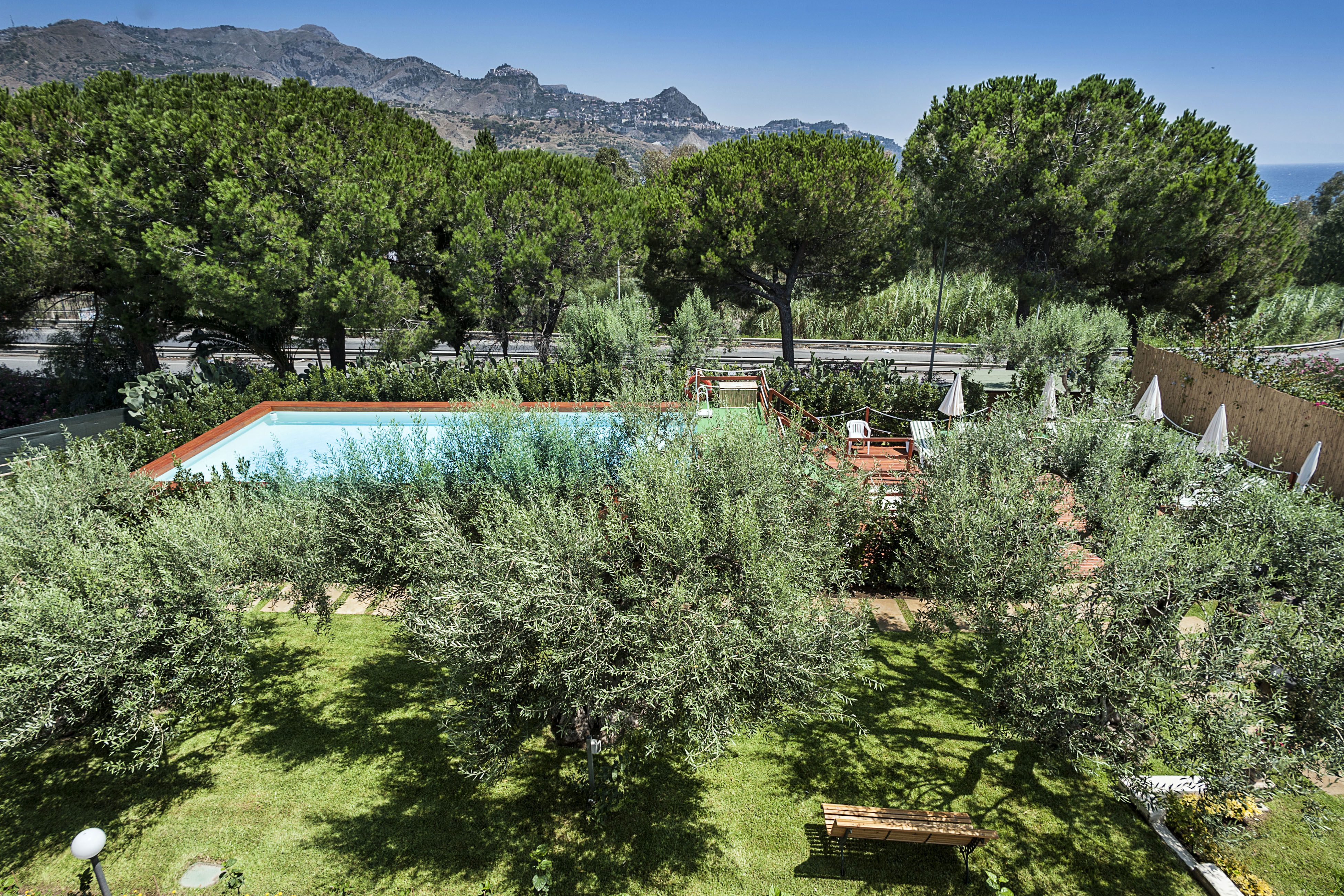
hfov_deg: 86.9
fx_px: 709
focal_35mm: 19
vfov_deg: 64.5
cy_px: 438
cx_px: 656
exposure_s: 1/400
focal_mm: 18
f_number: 8
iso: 200
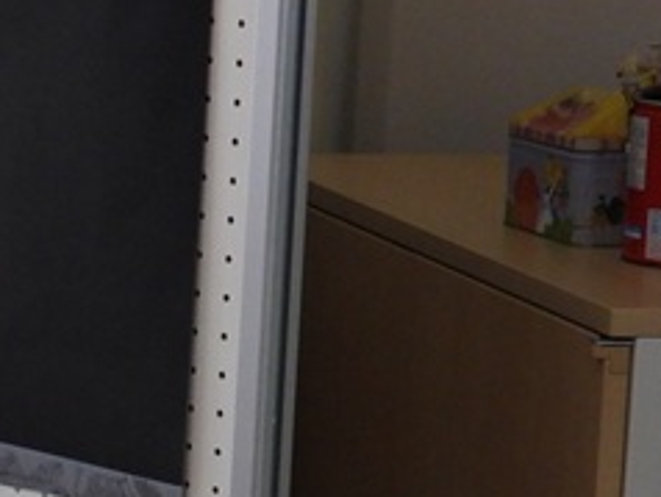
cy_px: 823
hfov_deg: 6.7
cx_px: -551
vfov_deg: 5.1
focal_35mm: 290
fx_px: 5543
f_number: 3.5
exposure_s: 1/125
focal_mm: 13.4
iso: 400
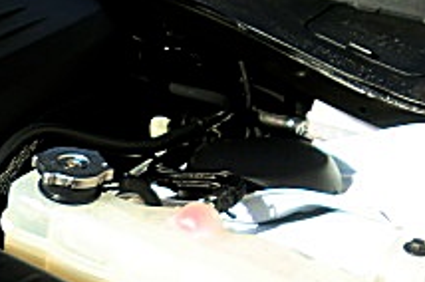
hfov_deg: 22.2
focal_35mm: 81
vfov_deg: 16.8
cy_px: 191
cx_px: -145
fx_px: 955
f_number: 2.6
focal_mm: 4.65
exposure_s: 1/800
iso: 64
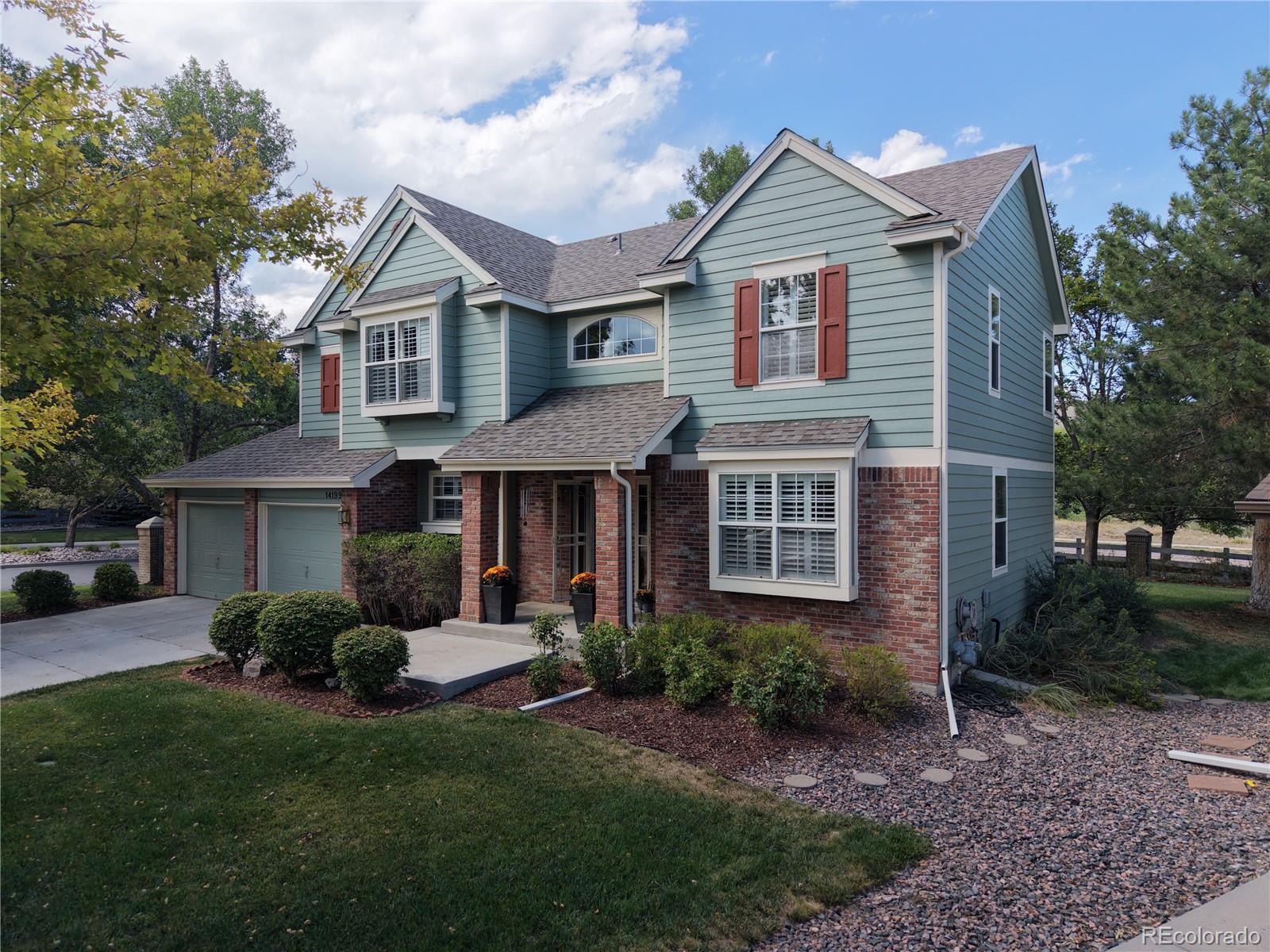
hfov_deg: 71.6
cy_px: 476
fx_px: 881
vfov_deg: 56.8
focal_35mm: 24
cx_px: 635
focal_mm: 8.67
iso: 100
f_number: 1.8
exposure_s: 1/640
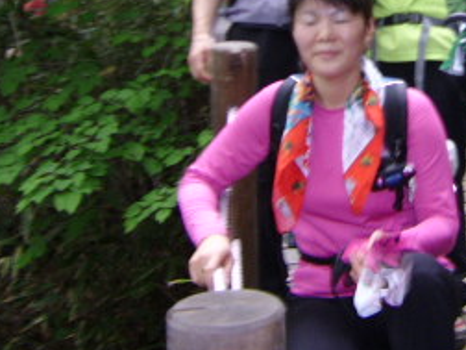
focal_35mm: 89
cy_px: -13
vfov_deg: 16.2
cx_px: 403
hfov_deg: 21.6
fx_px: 1198
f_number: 2.8
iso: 142
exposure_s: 1/30
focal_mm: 5.95
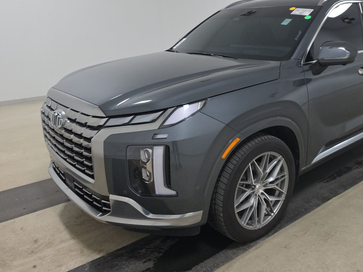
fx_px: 325
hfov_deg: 57.2
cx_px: 240
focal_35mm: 31
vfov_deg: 45.4
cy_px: 123
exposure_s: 1/50
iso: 169
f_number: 1.4
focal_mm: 6.5
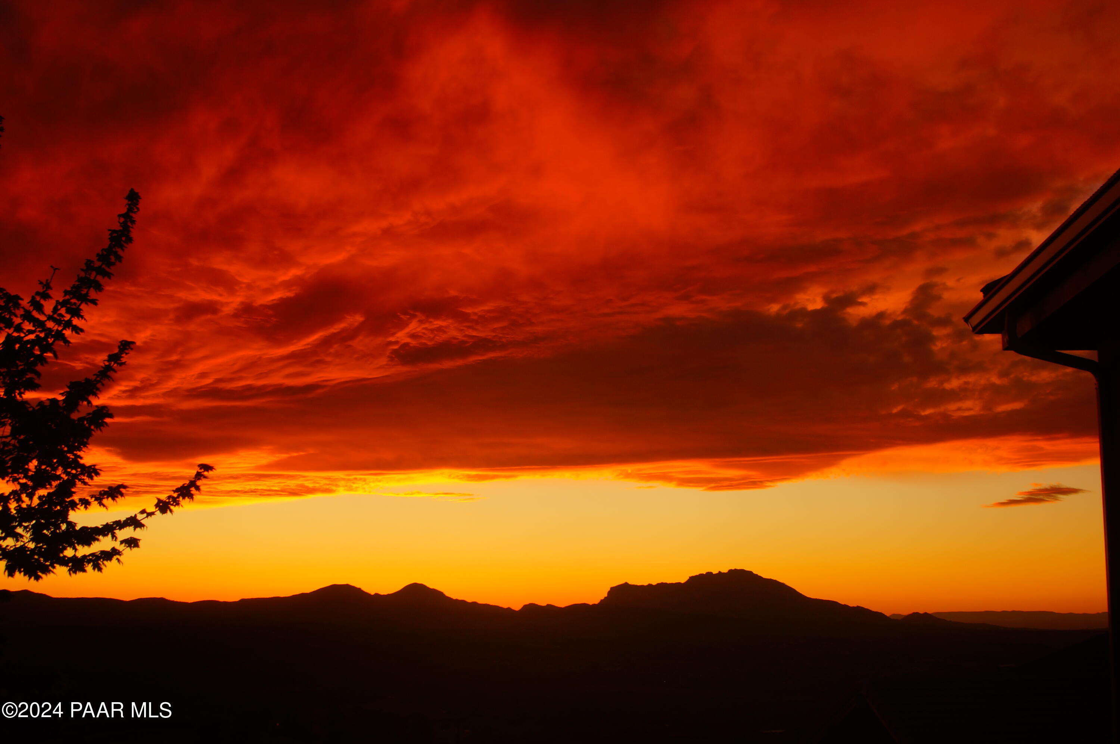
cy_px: 372
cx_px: 560
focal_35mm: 42
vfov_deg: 31.8
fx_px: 1305
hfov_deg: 46.4
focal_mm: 28
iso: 100
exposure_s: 1/20
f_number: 8
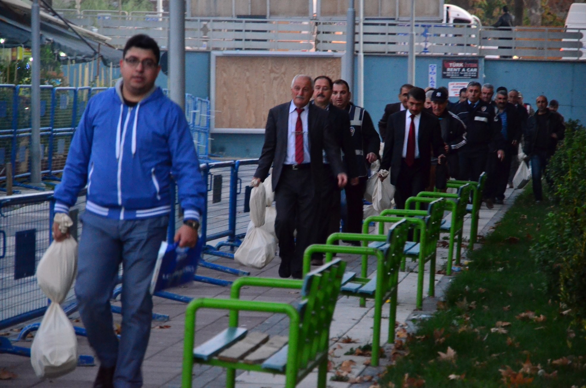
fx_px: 2559
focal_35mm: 158
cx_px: 293
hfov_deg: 13.1
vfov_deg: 8.7
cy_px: 194
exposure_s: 1/40
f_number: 5.6
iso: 2500
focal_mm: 105
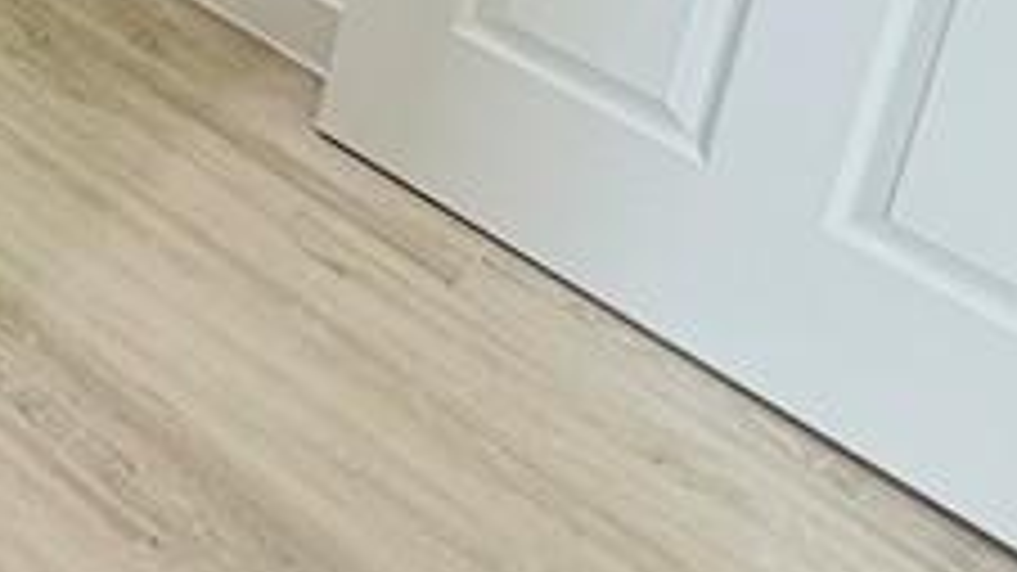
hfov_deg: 23.1
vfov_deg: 12.5
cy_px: -905
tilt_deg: -11.8
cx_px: -598
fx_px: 1860
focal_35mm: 69
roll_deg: -6.1
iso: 125
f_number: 2.2
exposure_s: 1/120
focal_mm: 2.22
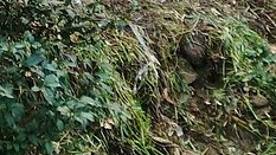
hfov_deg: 12.9
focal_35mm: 163
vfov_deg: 6.8
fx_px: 1193
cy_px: -284
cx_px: -44
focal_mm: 5.58
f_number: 2.8
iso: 64
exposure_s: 1/125
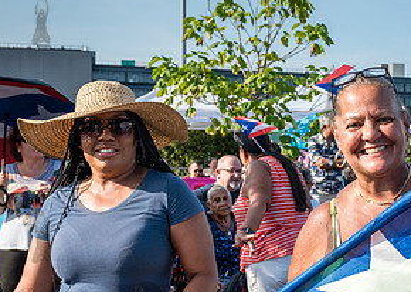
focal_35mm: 67
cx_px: 367
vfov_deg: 21.1
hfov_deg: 28.4
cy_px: 192
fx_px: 781
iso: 250
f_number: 5
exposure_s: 1/1000
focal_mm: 28
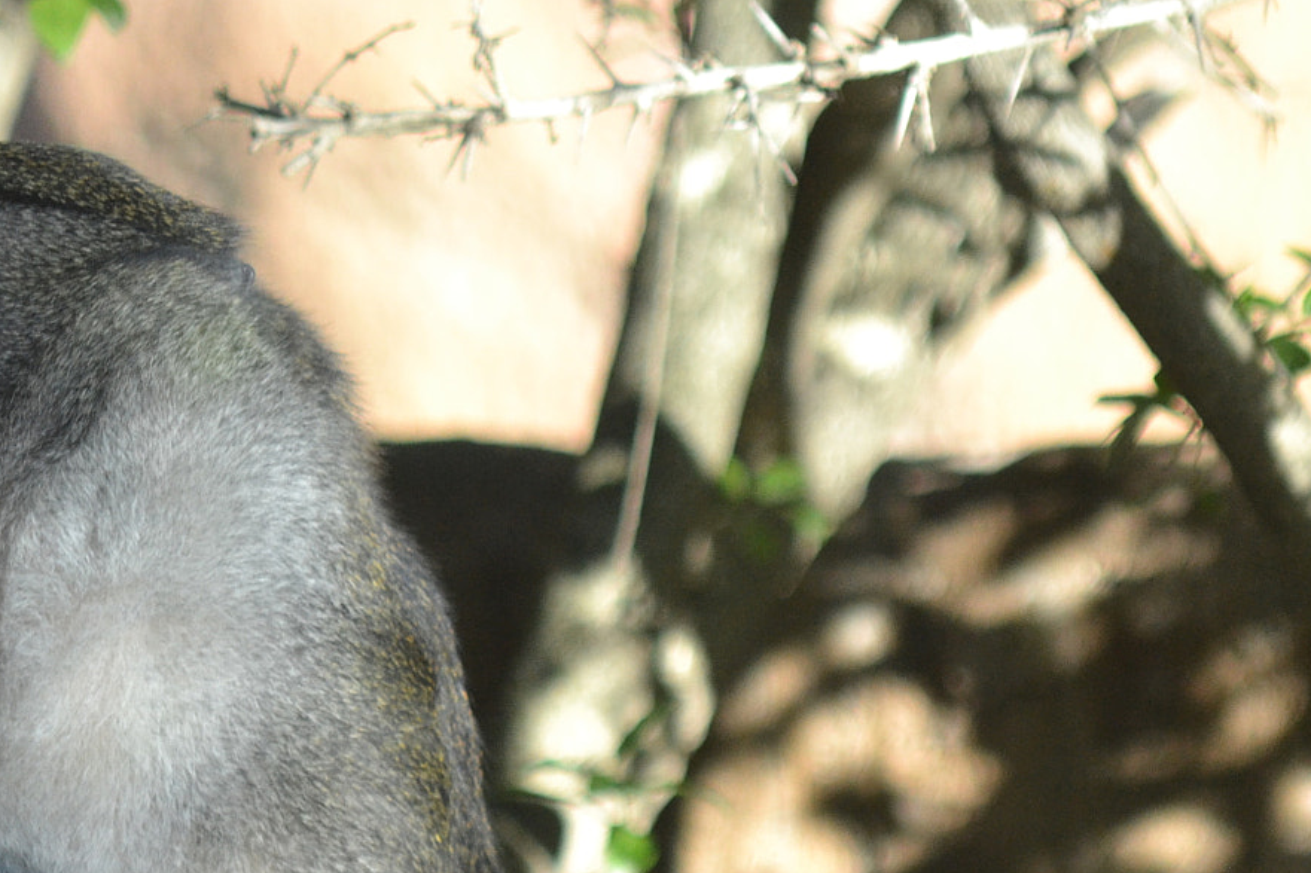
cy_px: 541
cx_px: 124
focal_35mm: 368
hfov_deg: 5.6
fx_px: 13395
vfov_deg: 3.7
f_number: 5
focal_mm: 135
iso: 1600
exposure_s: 1/500
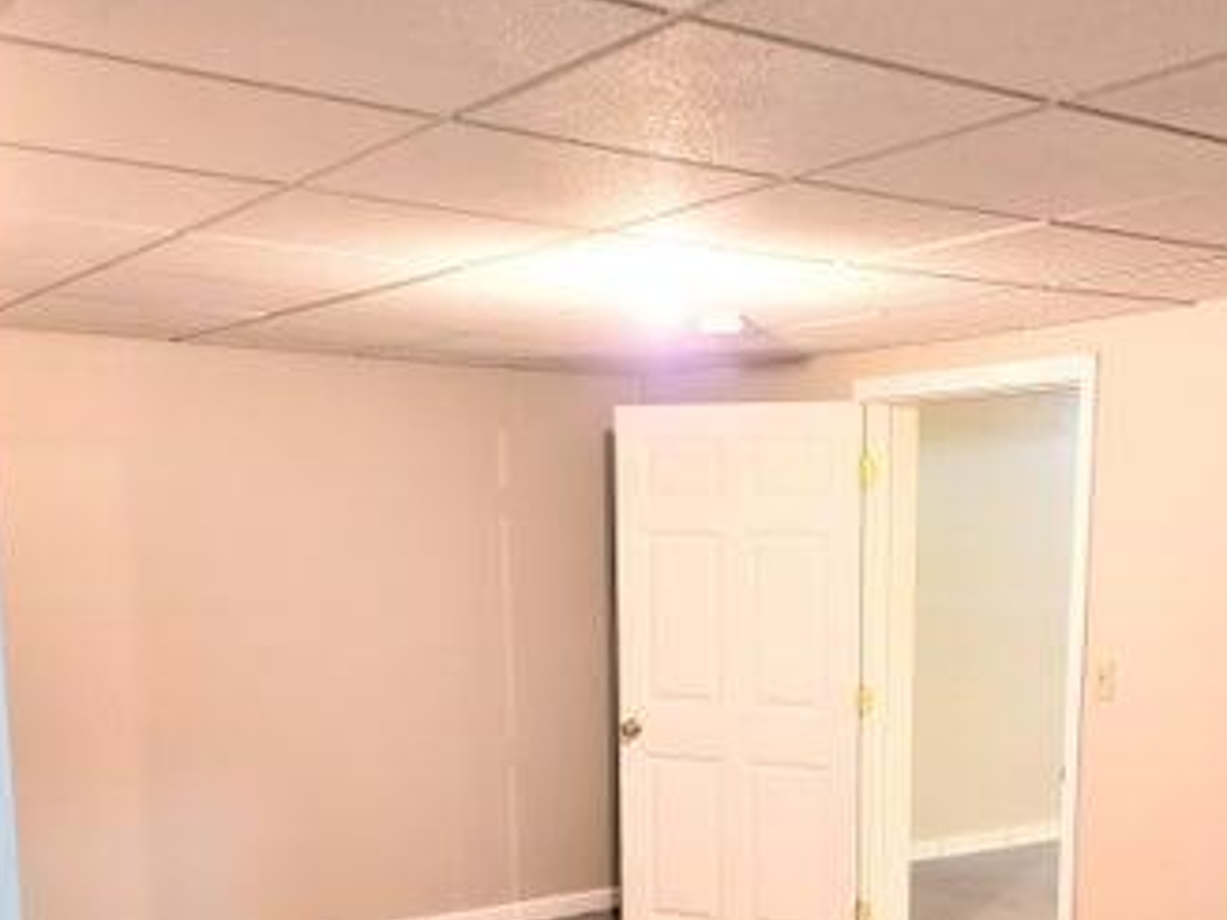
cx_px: 799
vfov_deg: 31.2
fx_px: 1594
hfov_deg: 41.6
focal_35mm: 45
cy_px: 766
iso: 500
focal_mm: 6.4
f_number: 1.8
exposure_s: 1/40
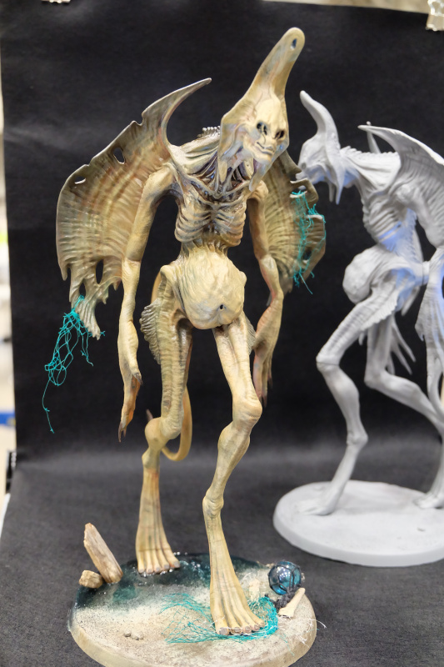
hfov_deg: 36.9
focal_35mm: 36
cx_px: 222
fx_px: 666
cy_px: 334
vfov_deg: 53.1
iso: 3200
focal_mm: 24.3
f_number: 4.2
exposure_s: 1/25
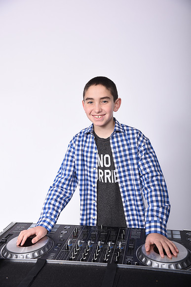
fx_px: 302
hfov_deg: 35.1
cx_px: 96
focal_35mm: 38
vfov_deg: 50.7
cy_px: 144
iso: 200
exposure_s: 1/250
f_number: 8
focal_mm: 38
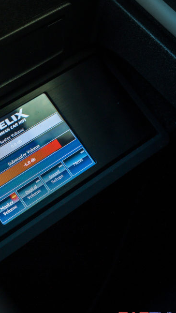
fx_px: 481
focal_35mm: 58
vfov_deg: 36.0
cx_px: -47
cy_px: 159
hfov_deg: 19.3
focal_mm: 35
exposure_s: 1/40
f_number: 7.1
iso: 250
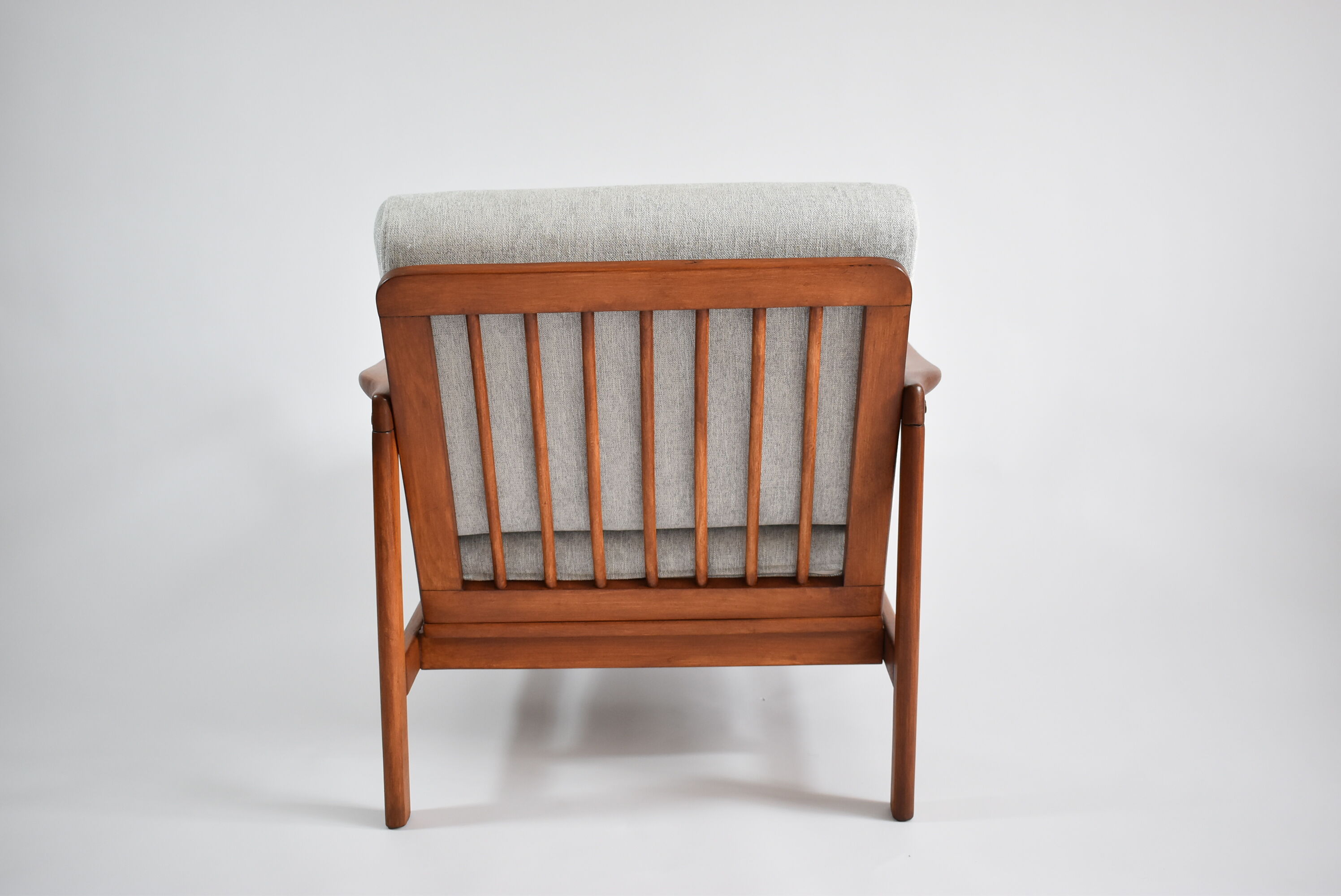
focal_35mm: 39
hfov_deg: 49.5
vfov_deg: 34.3
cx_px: 670
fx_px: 1454
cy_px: 448
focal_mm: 26
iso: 800
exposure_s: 1/125
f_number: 4
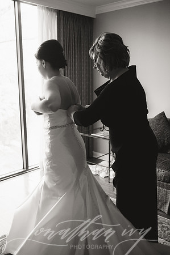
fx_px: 256
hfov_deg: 36.8
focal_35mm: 36
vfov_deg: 53.2
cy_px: 128
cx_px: 85
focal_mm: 36
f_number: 2.8
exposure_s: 1/160
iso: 4000
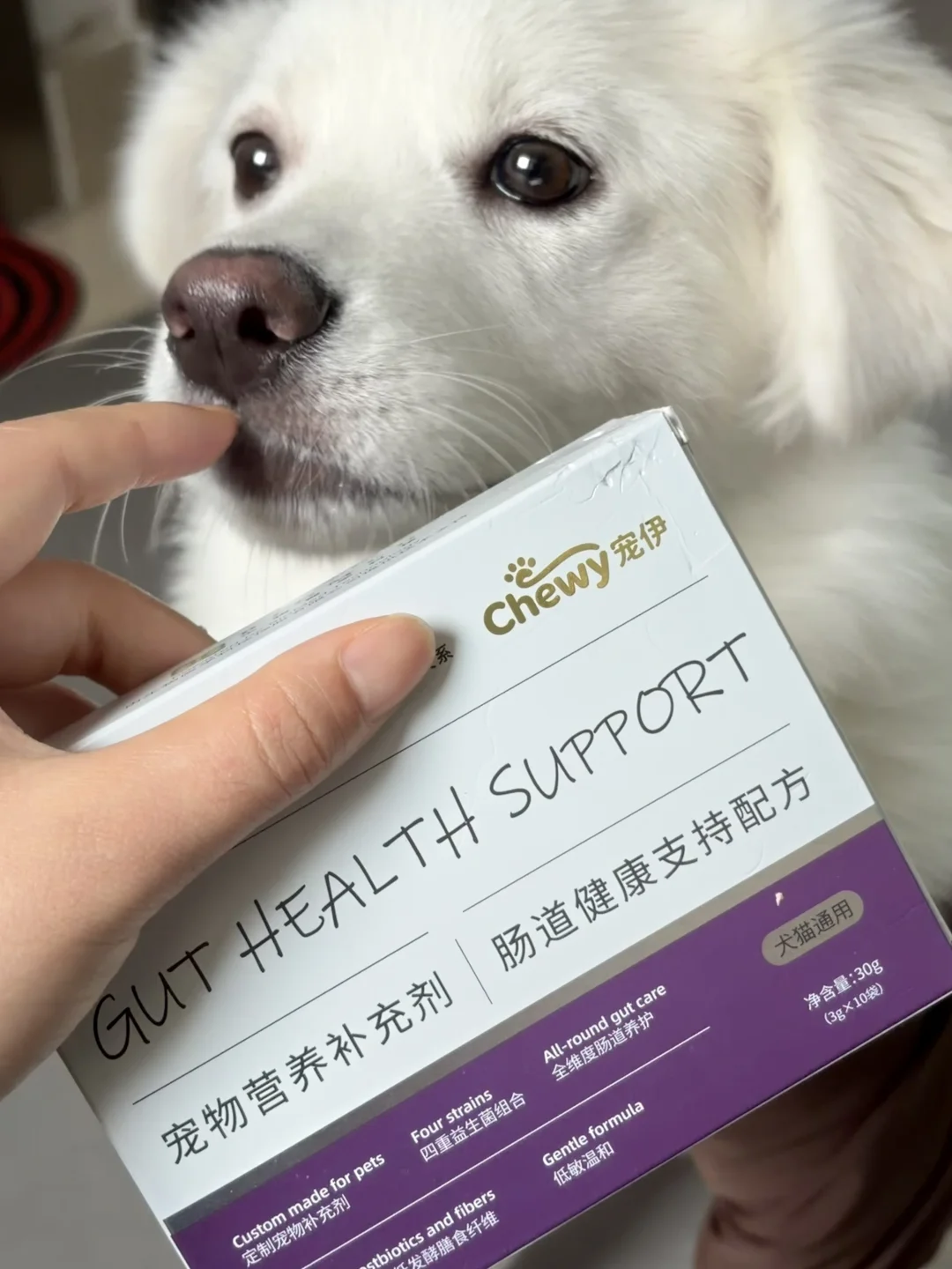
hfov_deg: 28.0
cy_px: 634
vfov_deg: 36.8
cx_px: 476
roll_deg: +4.5
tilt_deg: -32.5
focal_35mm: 52
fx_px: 1907
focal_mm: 5.96
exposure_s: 1/77
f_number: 1.6
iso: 50
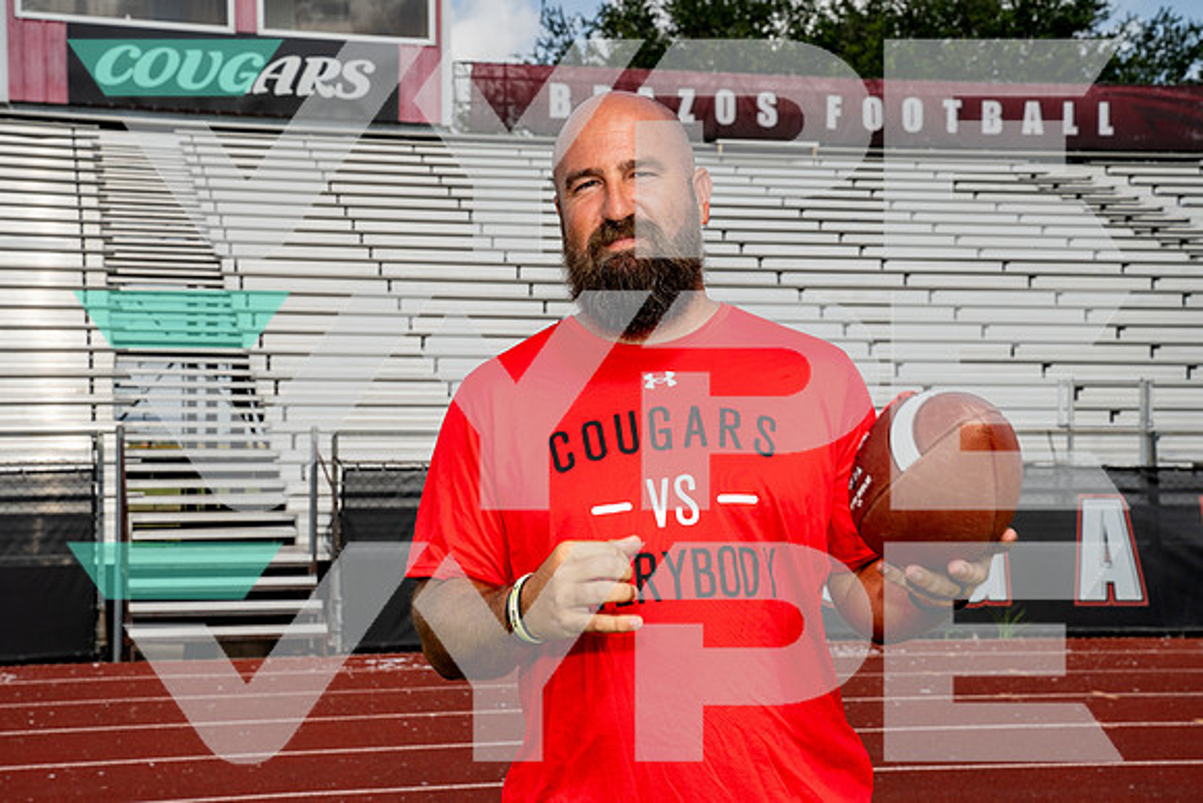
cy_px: 395
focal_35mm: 62
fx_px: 2067
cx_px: 575
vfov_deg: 22.0
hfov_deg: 32.4
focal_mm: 59
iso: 100
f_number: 11
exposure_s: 1/250
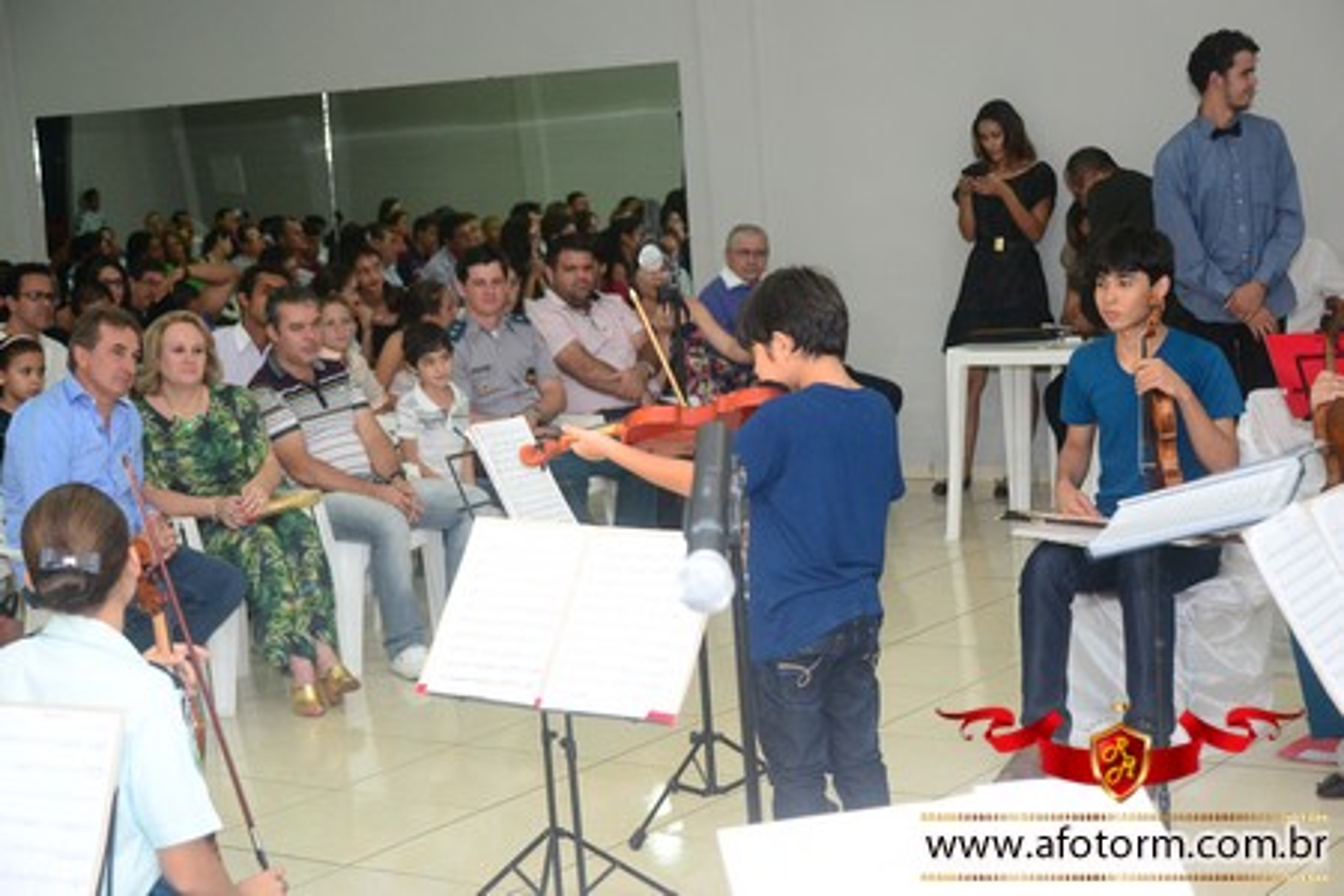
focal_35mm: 72
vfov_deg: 18.9
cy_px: 448
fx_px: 2688
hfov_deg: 28.1
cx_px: 672
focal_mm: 48
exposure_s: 1/60
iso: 1600
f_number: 4.8
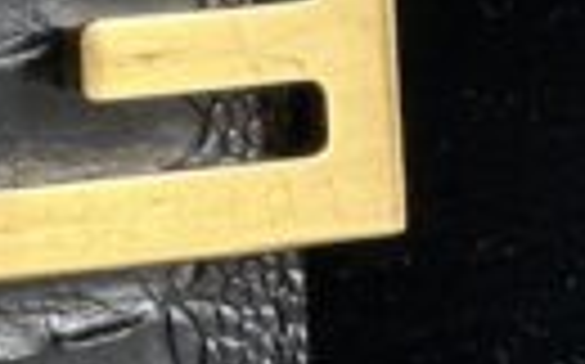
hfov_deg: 4.2
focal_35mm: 502
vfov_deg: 2.6
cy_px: -454
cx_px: 459
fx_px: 7997
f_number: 2.8
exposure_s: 1/121
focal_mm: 9
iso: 64
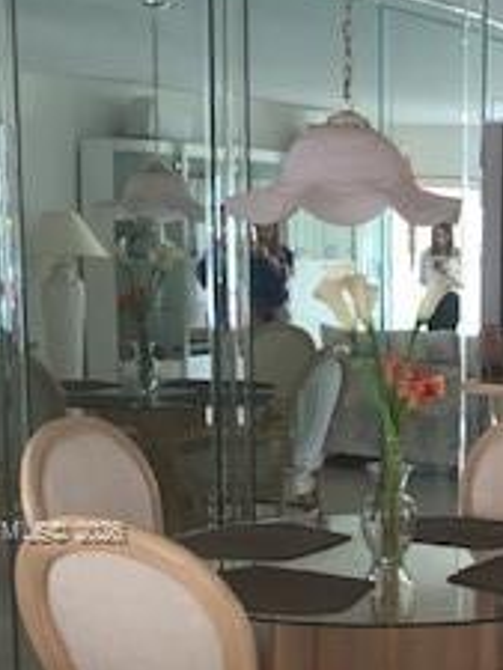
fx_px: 1432
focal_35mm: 74
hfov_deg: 19.2
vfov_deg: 25.9
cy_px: 533
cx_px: 542
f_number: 1.8
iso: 100
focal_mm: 4.25
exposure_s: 1/11
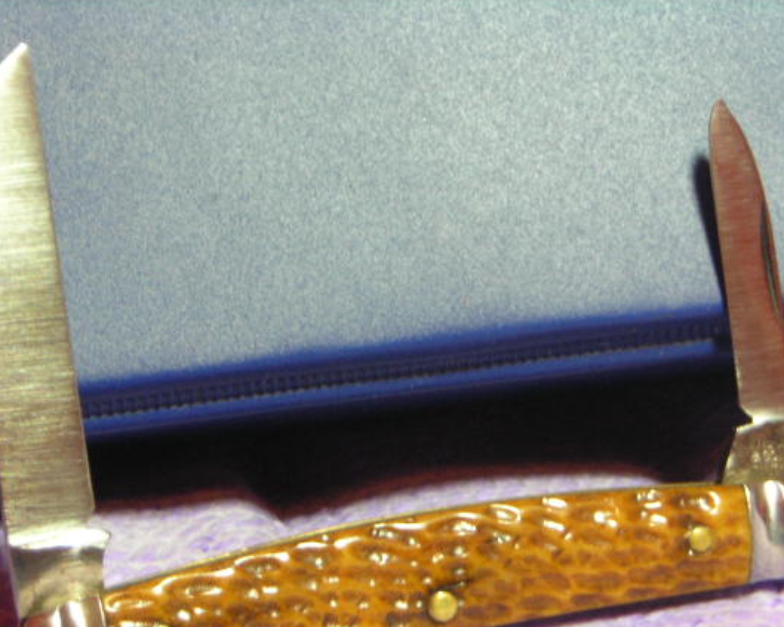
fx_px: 3178
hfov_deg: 14.1
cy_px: 354
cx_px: 375
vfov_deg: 11.3
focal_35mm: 137
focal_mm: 19.2
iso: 114
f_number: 5.3
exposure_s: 1/3.9
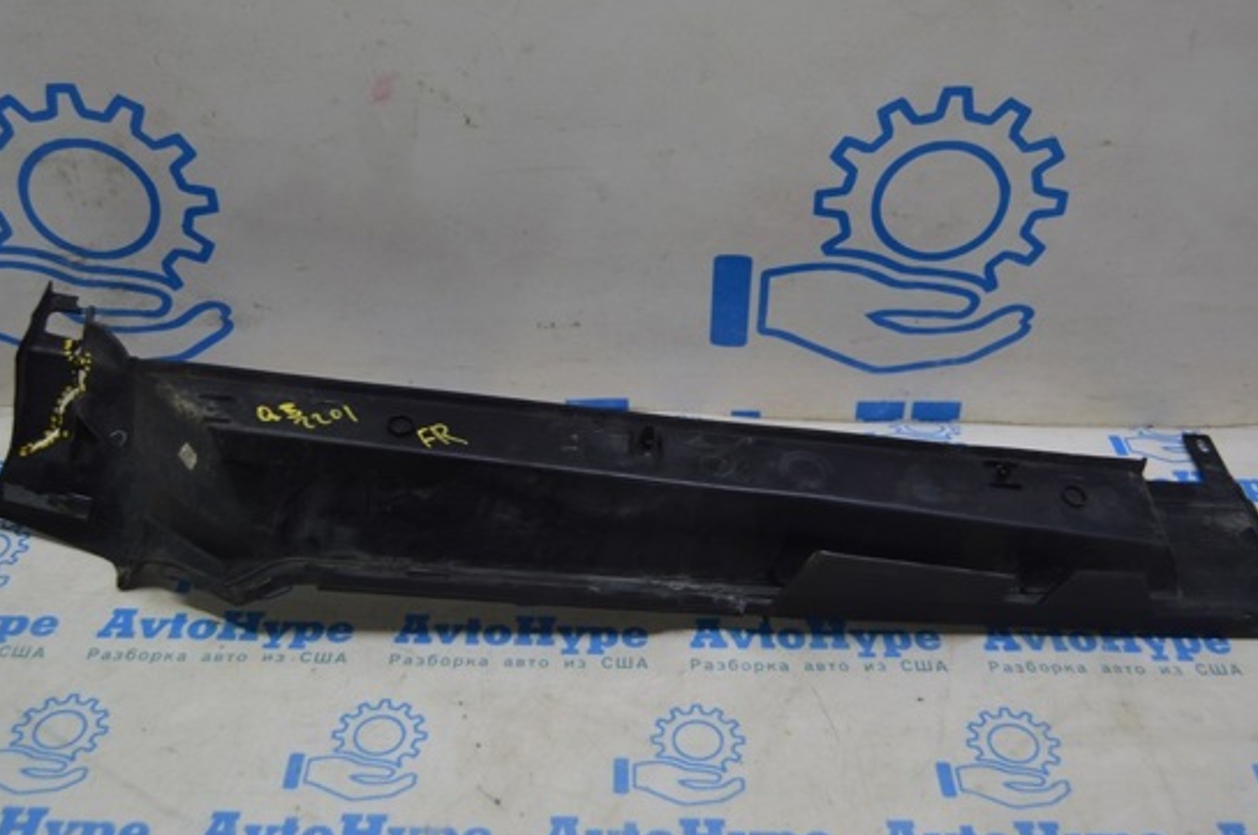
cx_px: 641
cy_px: 357
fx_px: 1416
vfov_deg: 32.8
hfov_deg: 47.9
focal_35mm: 41
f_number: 4.5
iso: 400
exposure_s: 1/80
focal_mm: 23
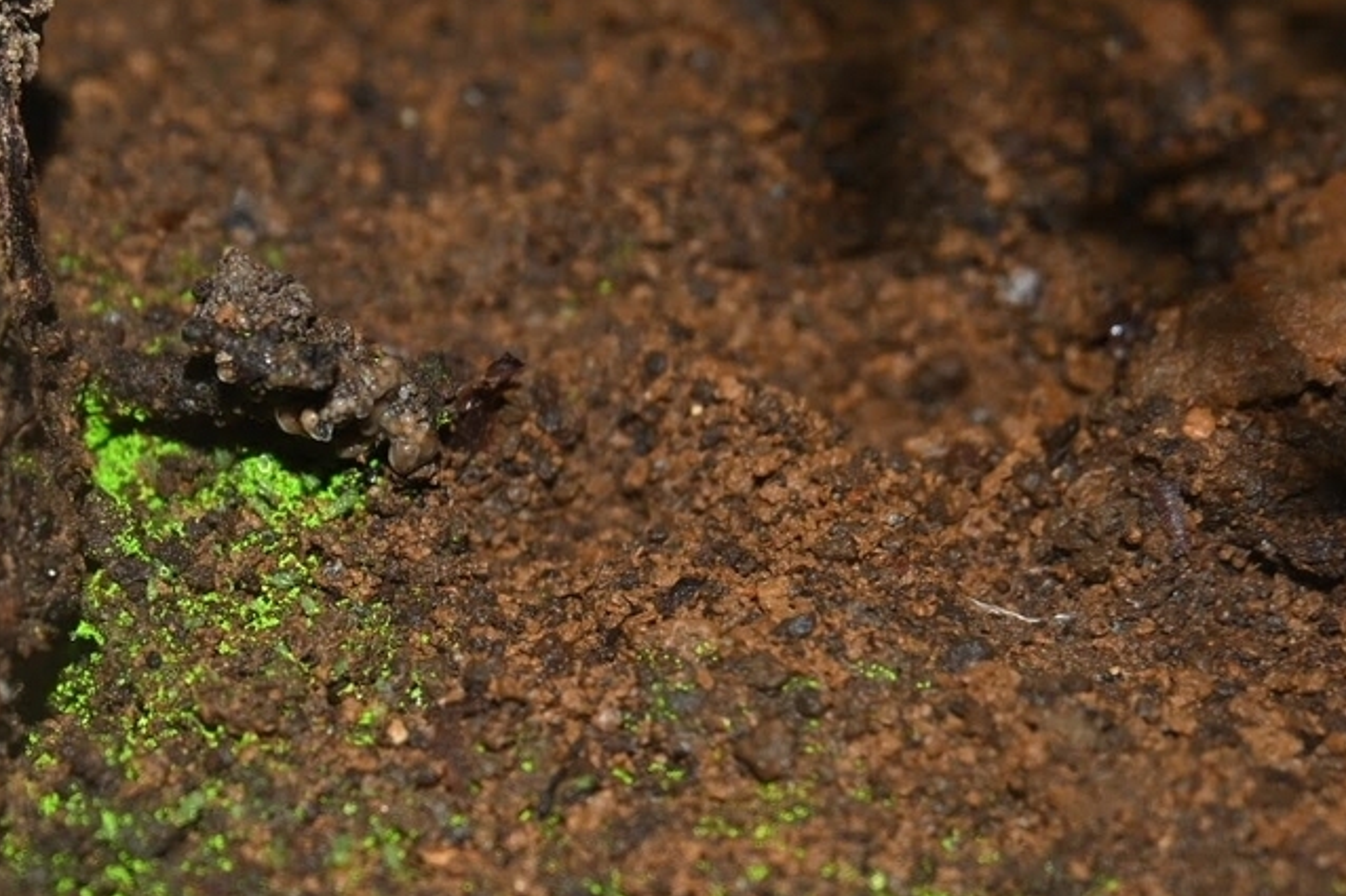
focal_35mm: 79
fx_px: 2953
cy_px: 685
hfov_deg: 25.4
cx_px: 346
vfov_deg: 17.2
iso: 560
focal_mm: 28
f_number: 4.5
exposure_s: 1/60
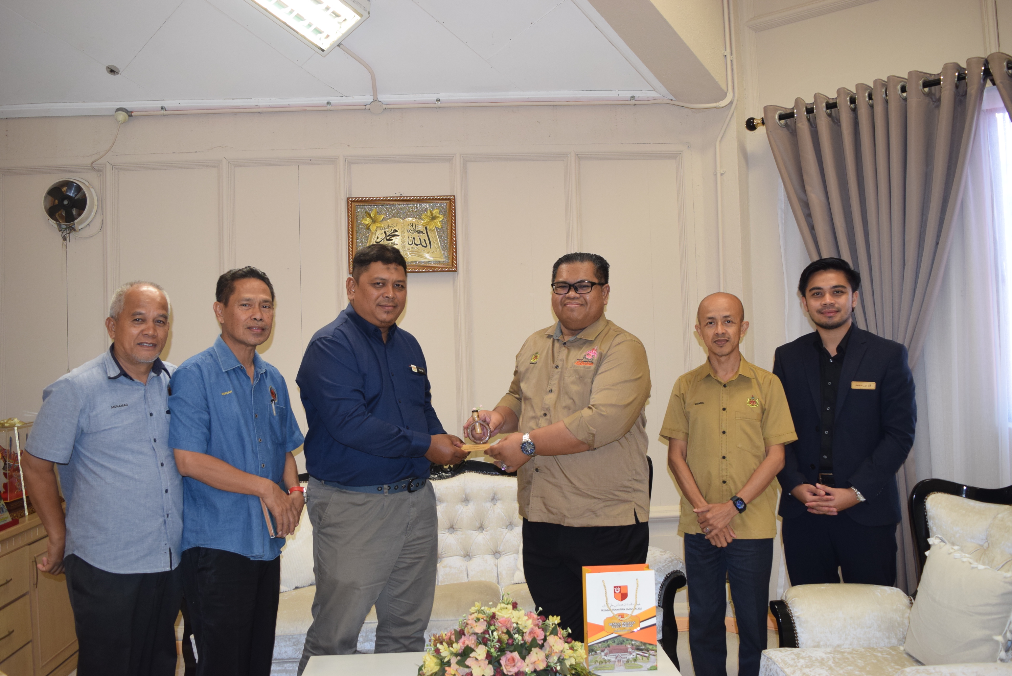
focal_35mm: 30
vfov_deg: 43.7
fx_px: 844
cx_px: 506
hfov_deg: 61.9
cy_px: 338
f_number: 5
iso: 800
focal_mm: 20
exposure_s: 1/100
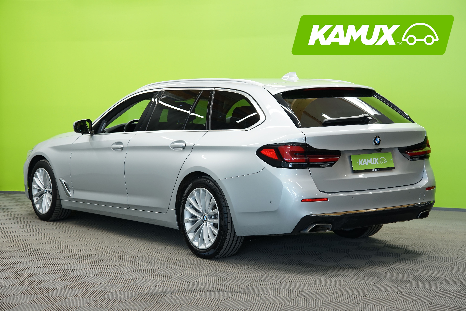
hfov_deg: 30.1
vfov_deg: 20.3
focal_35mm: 67
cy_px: 156
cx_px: 233
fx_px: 867
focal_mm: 67
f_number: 5.6
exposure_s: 1/15
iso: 500
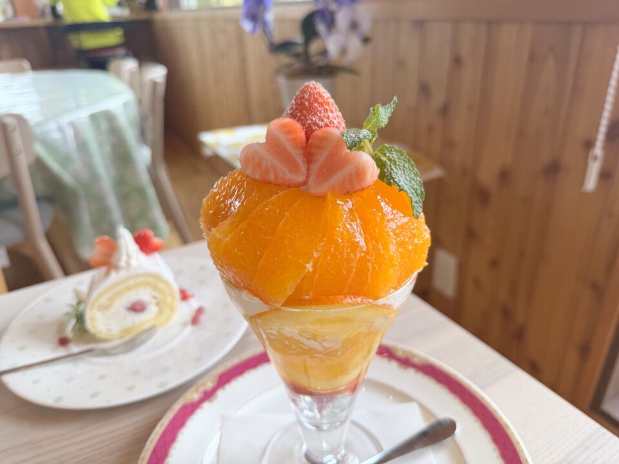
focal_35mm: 24
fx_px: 429
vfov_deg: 56.8
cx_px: 310
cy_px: 232
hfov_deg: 71.6
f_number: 1.78
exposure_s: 1/399
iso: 80
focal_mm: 6.76
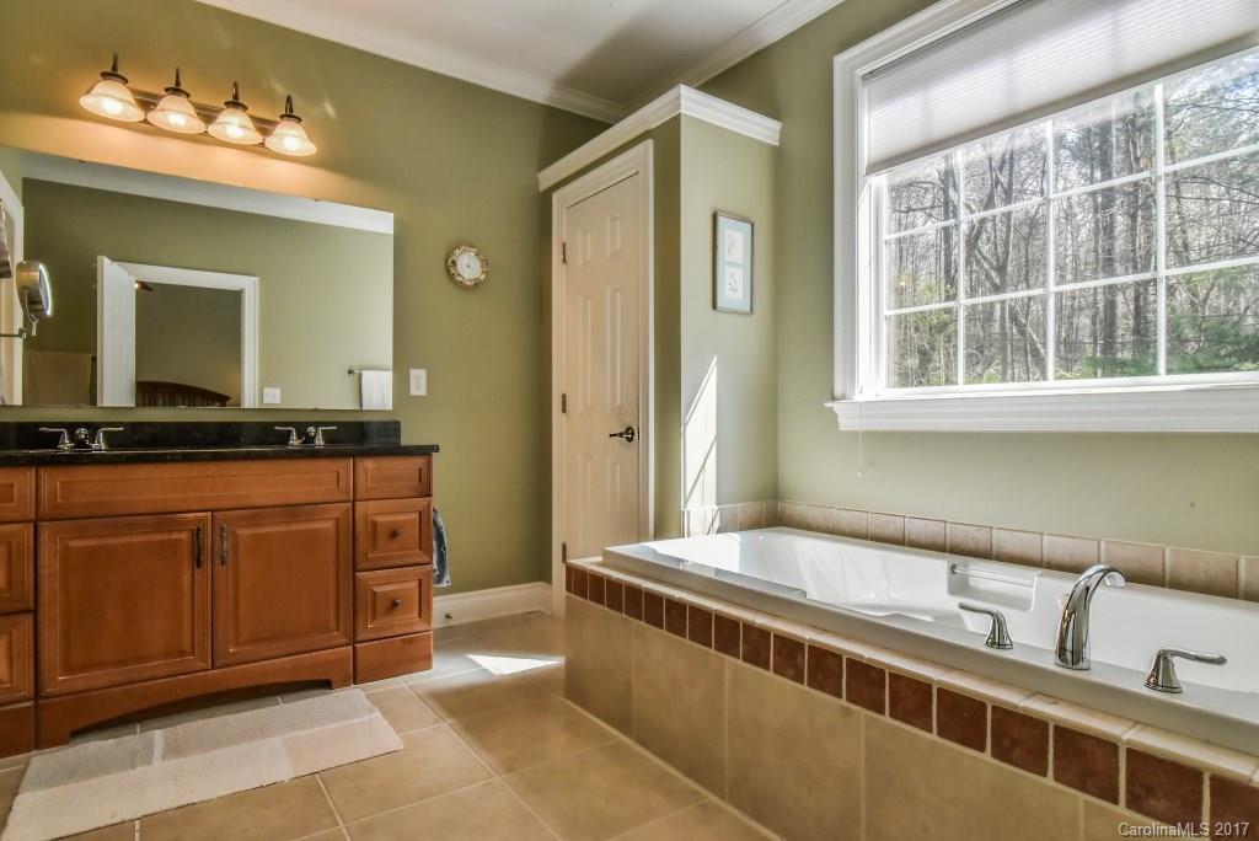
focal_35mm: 19
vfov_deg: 64.6
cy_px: 420
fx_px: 665
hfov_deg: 86.9
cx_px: 630
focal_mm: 19
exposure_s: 1/320
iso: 4000
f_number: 18
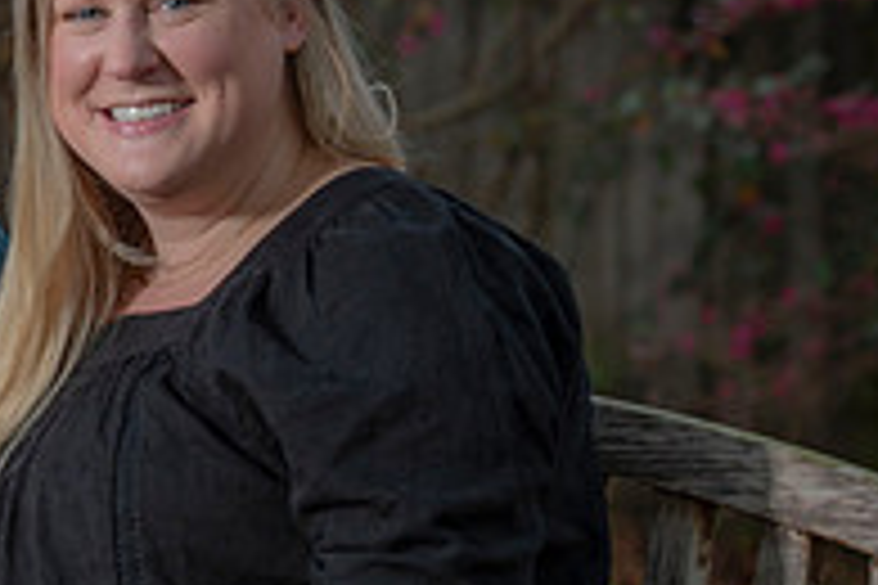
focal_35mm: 292
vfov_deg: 4.7
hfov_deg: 7.0
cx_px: -198
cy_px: 256
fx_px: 7121
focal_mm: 98
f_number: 4.5
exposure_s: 1/200
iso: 160
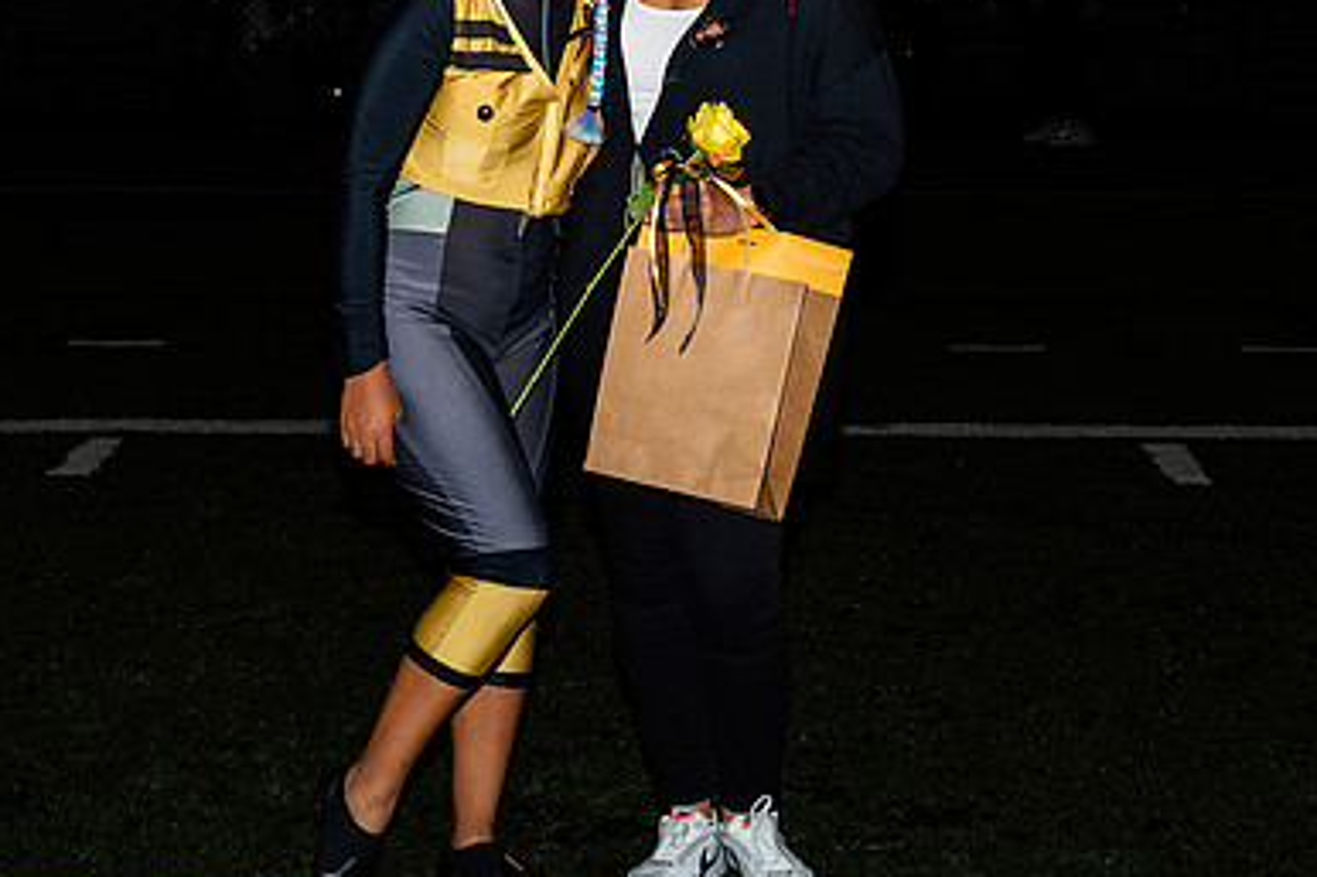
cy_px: 262
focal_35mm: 93
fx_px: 3401
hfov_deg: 21.9
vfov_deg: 14.7
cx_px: 556
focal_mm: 36
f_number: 5
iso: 320
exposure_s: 1/200
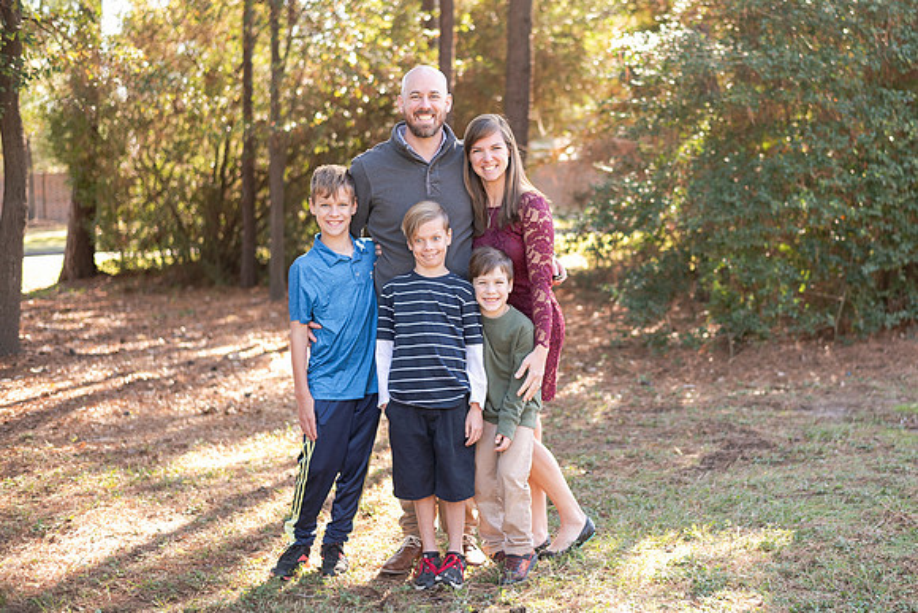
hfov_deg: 32.3
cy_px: 263
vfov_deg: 22.0
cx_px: 564
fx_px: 1577
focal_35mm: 62
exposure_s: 1/400
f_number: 2.2
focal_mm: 50
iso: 250
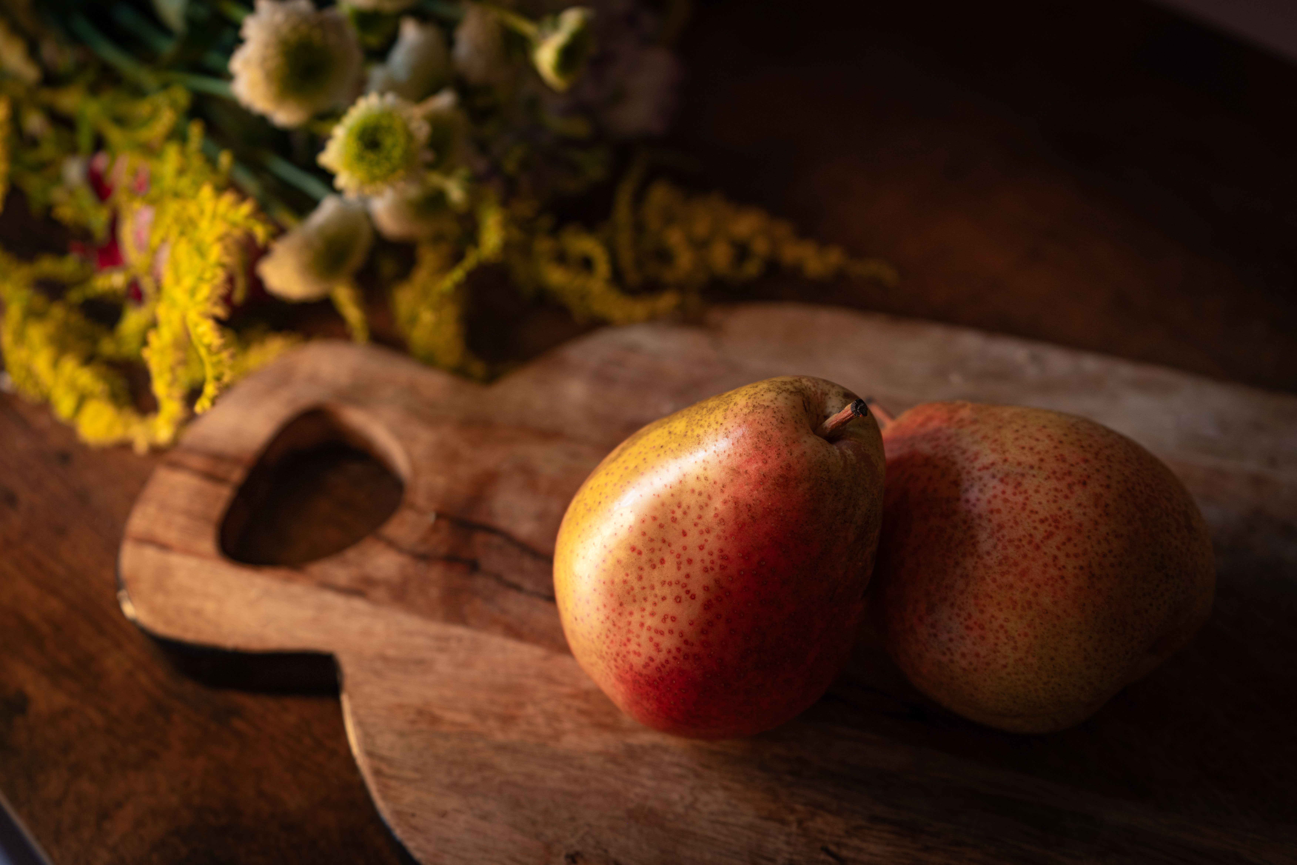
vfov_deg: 33.4
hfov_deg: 48.5
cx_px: 648
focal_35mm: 40
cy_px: 432
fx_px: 1441
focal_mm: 40
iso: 200
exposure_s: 1/50
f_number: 4
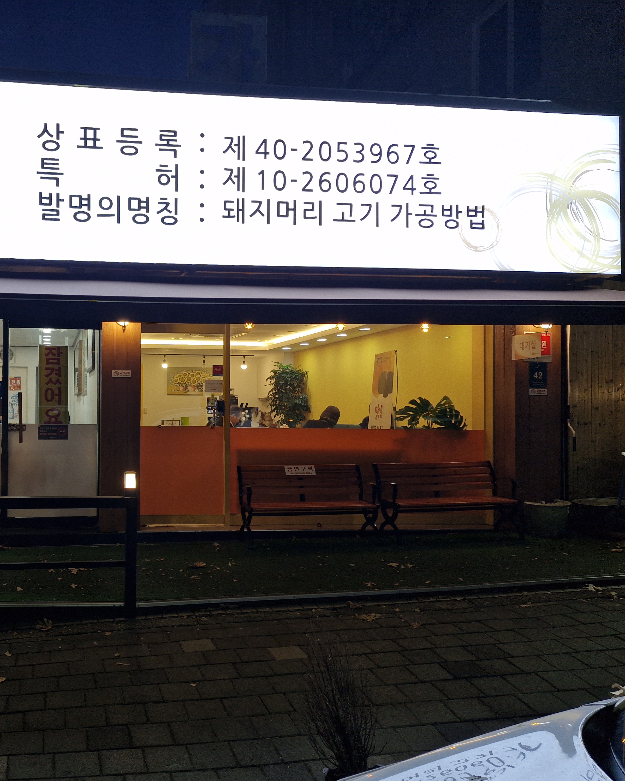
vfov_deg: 58.8
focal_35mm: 30
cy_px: 391
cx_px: 148
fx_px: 694
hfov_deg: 46.6
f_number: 1.8
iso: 50
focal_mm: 5.54
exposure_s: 1/60
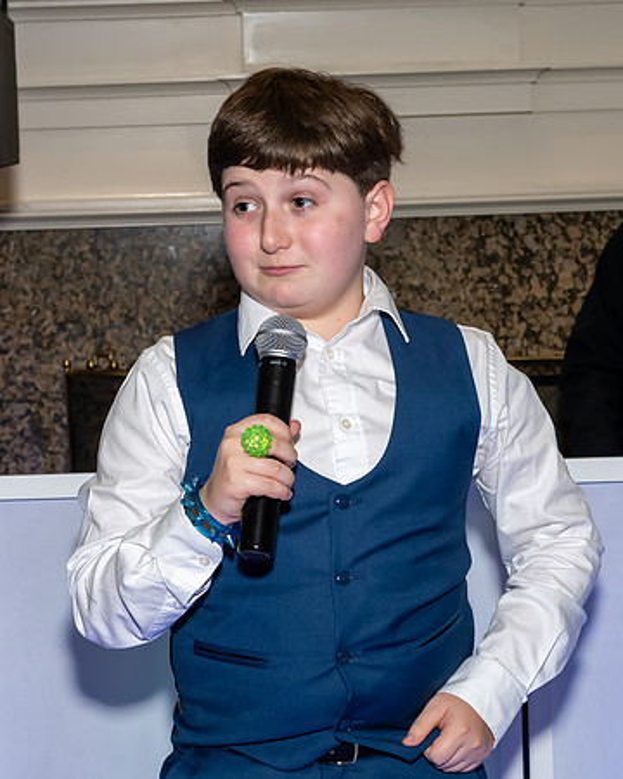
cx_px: 288
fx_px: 2301
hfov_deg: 15.4
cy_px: 372
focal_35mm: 100
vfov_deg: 19.2
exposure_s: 1/250
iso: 1000
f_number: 7.1
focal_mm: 45
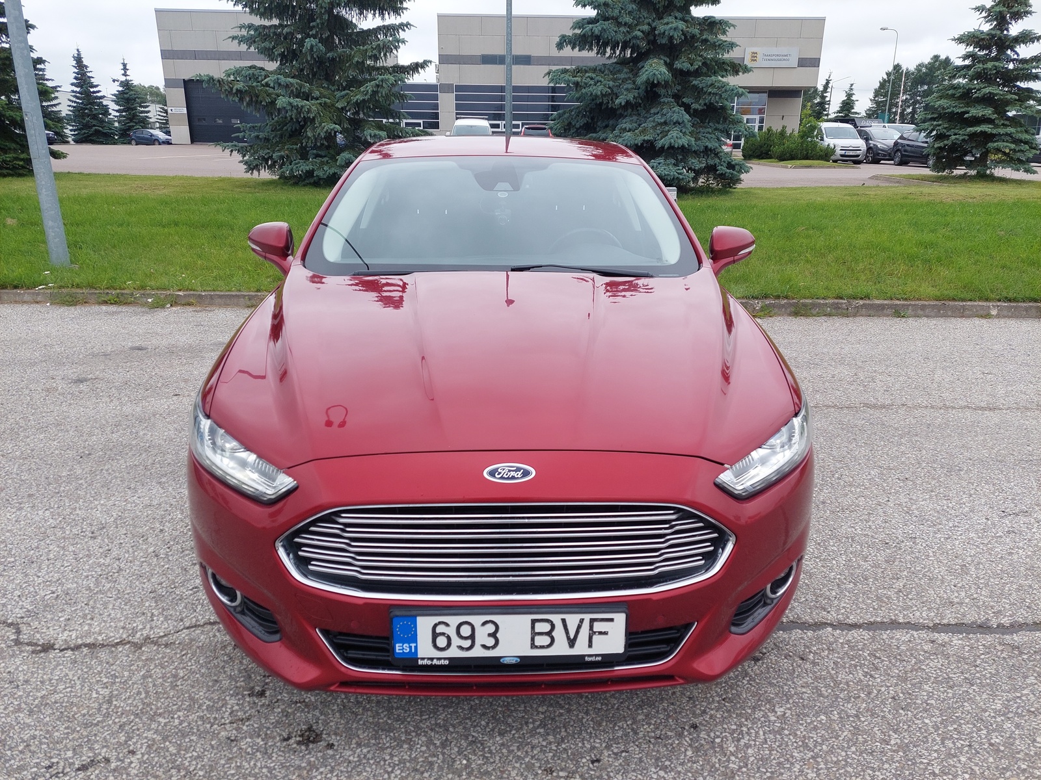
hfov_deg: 71.6
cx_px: 520
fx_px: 722
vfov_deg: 56.8
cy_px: 390
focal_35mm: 24
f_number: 1.8
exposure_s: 1/729
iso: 40
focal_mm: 5.23
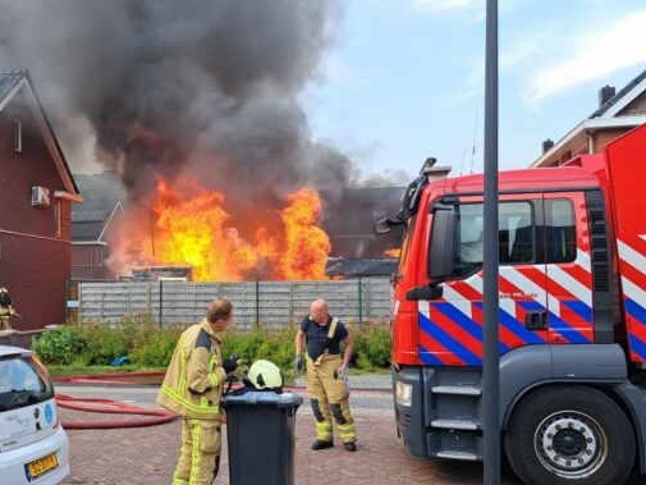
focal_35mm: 38
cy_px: 287
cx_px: 226
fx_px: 709
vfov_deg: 37.6
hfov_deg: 48.3
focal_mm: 5.23
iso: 50
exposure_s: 1/277
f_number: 1.8
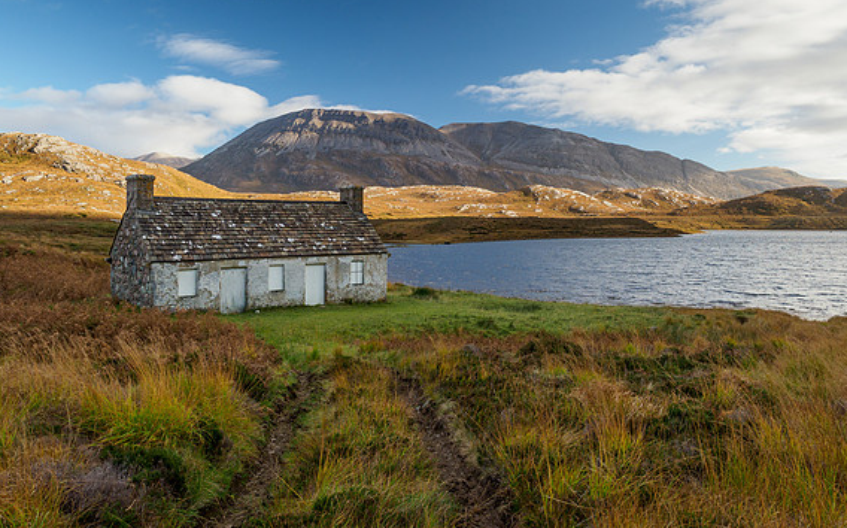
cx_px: 424
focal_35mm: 26
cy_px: 209
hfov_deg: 70.5
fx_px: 600
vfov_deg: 47.2
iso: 200
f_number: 7.1
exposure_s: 1/50
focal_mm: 12
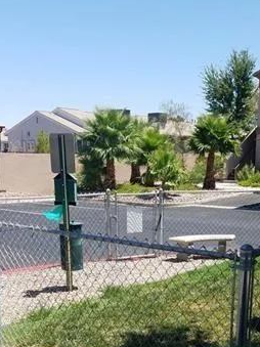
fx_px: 461
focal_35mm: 46
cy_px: 287
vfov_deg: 39.3
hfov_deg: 31.4
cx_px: 162
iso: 50
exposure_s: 1/1736
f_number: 1.7
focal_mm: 4.2
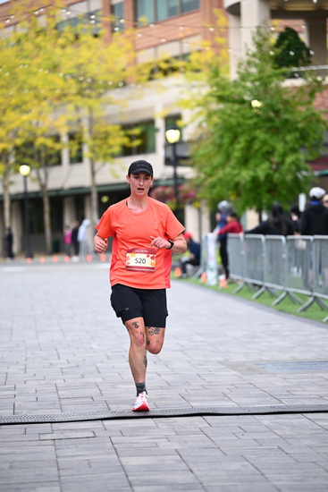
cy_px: 246
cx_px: 164
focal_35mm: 115
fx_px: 1571
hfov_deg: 11.9
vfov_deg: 17.8
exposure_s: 1/1600
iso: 1000
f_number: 2.8
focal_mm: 115
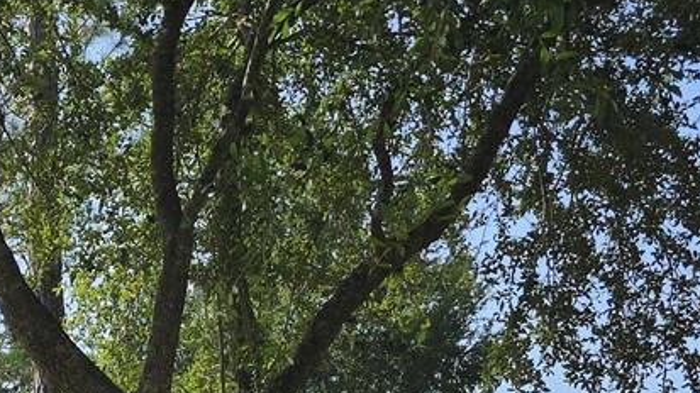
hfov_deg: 19.8
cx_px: -268
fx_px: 1800
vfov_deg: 11.7
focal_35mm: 97
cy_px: 657
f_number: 1.7
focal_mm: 6.3
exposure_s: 1/955
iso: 12
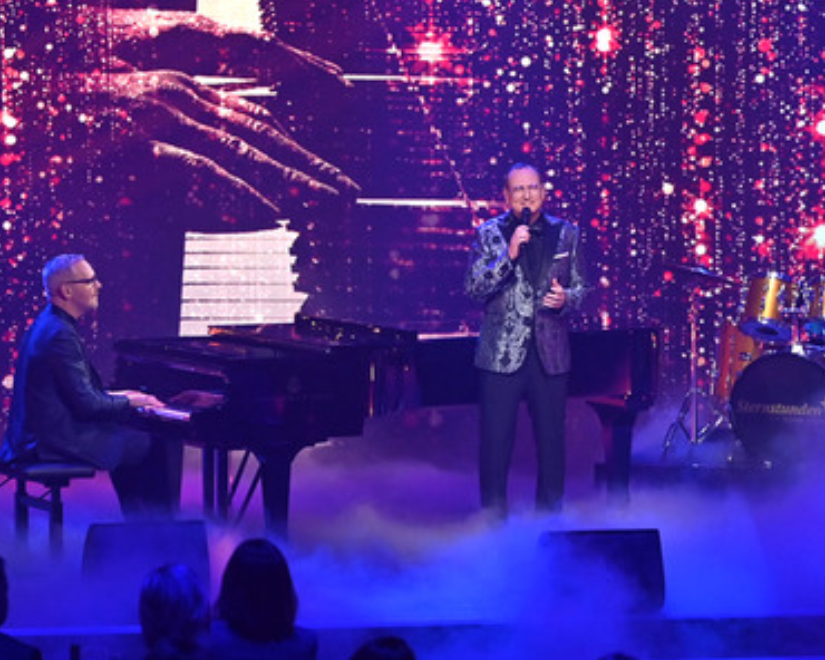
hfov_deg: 18.4
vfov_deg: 14.8
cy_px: 328
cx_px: 466
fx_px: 2539
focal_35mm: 104
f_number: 2.8
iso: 2000
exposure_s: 1/500
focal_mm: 91
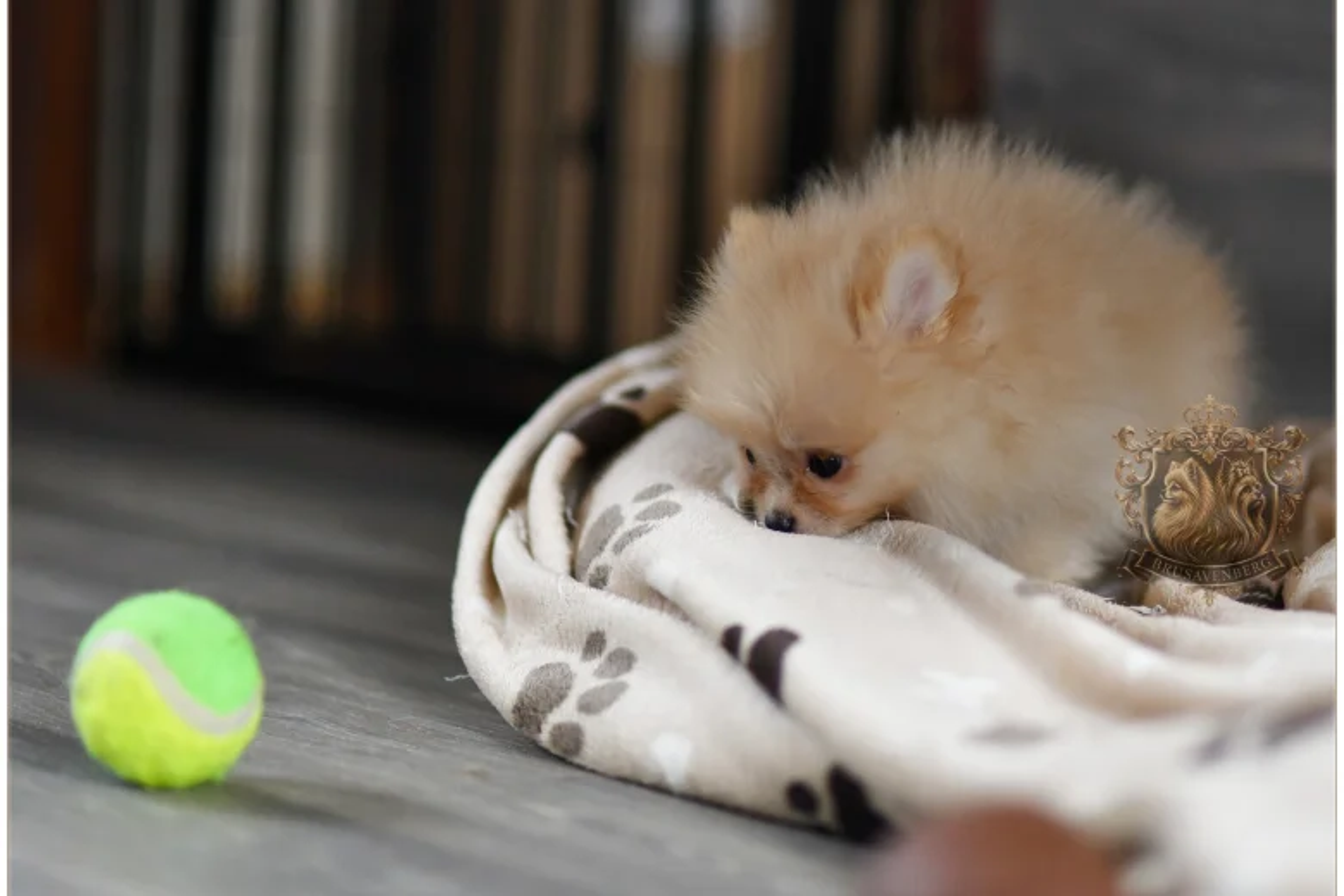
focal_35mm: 85
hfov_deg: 23.9
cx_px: 672
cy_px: 448
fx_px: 3173
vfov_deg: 16.1
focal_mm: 85
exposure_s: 1/1000
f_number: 1.4
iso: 400
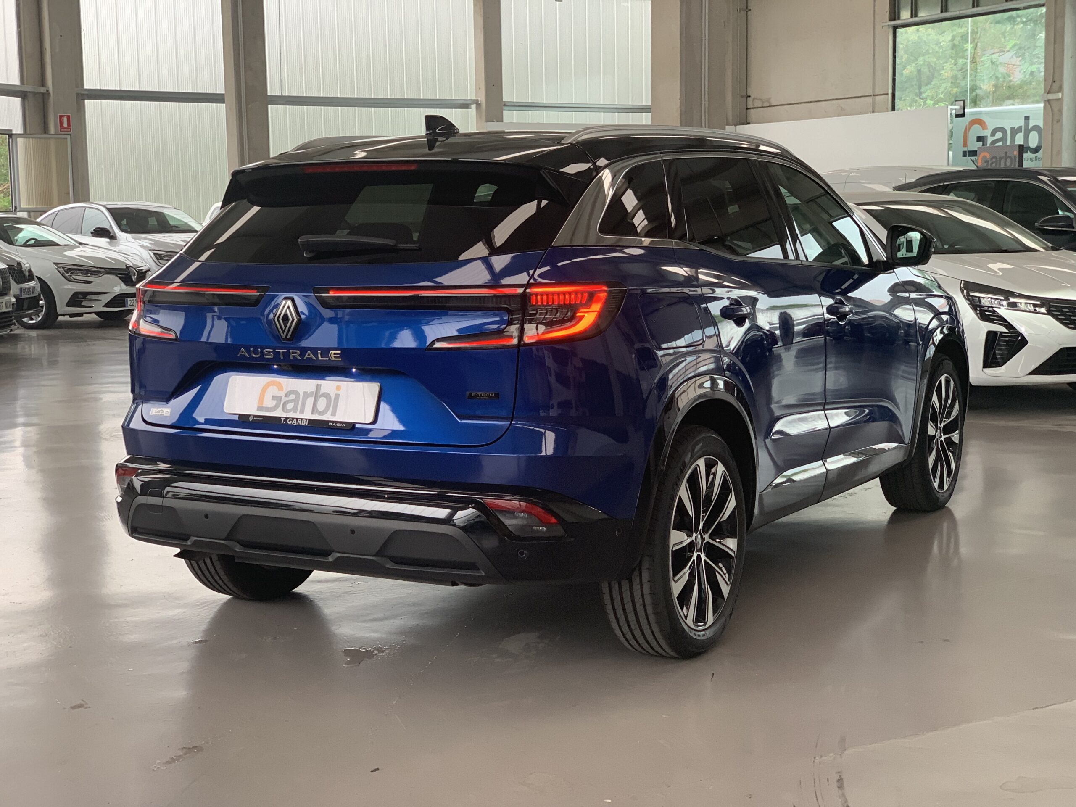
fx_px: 1616
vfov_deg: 28.0
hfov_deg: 36.8
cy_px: 404
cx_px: 538
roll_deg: +1.3
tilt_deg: -5.0
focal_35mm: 52
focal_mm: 6
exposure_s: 1/122
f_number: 2.4
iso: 80
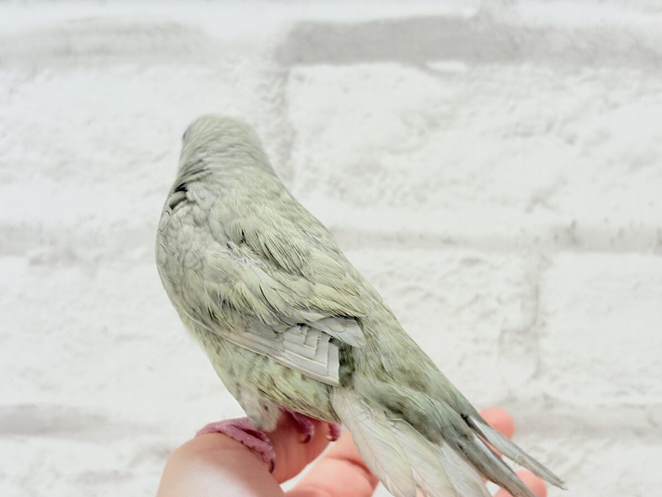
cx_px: 331
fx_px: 994
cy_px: 248
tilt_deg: +3.7
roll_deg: +1.3
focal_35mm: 52
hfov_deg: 36.8
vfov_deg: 28.0
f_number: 1.6
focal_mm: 5.96
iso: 50
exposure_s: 1/50
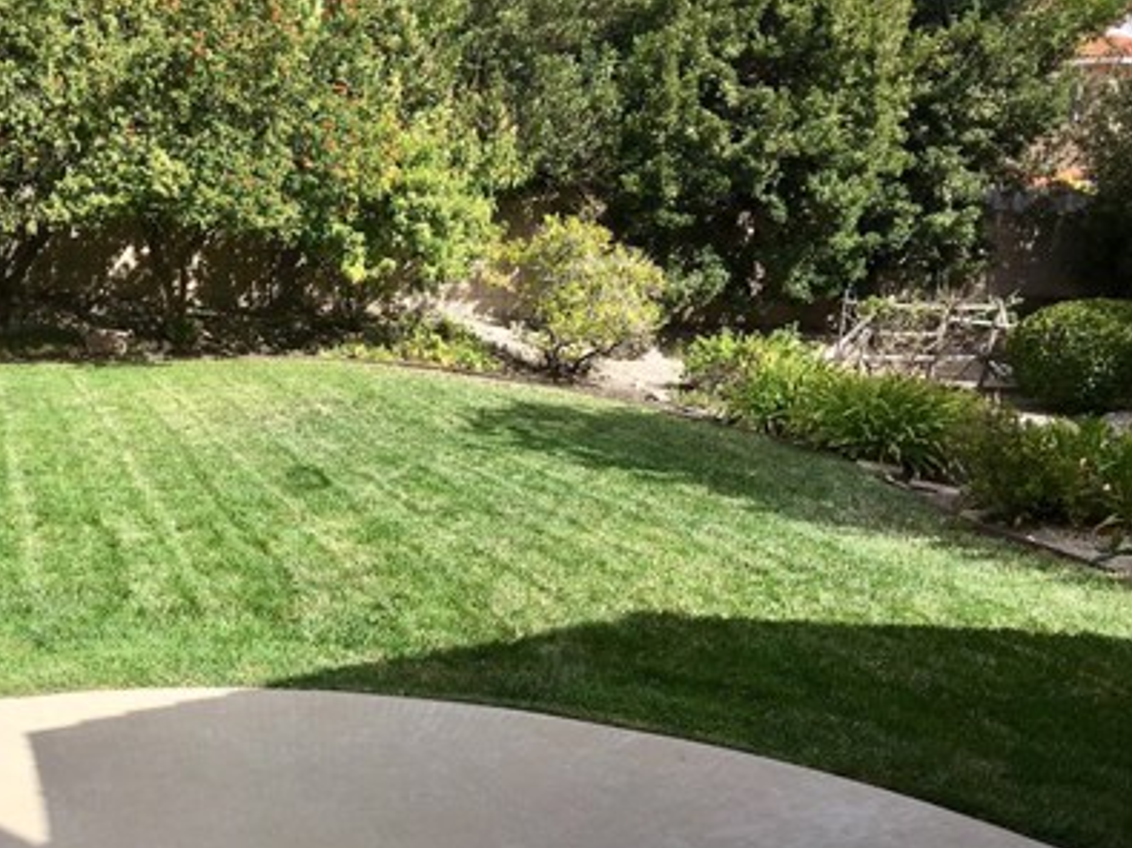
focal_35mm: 47
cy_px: 582
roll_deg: -0.2
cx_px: 272
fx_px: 1537
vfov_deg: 30.6
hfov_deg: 39.3
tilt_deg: -14.0
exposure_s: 1/1241
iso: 25
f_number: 2.2
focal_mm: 4.15
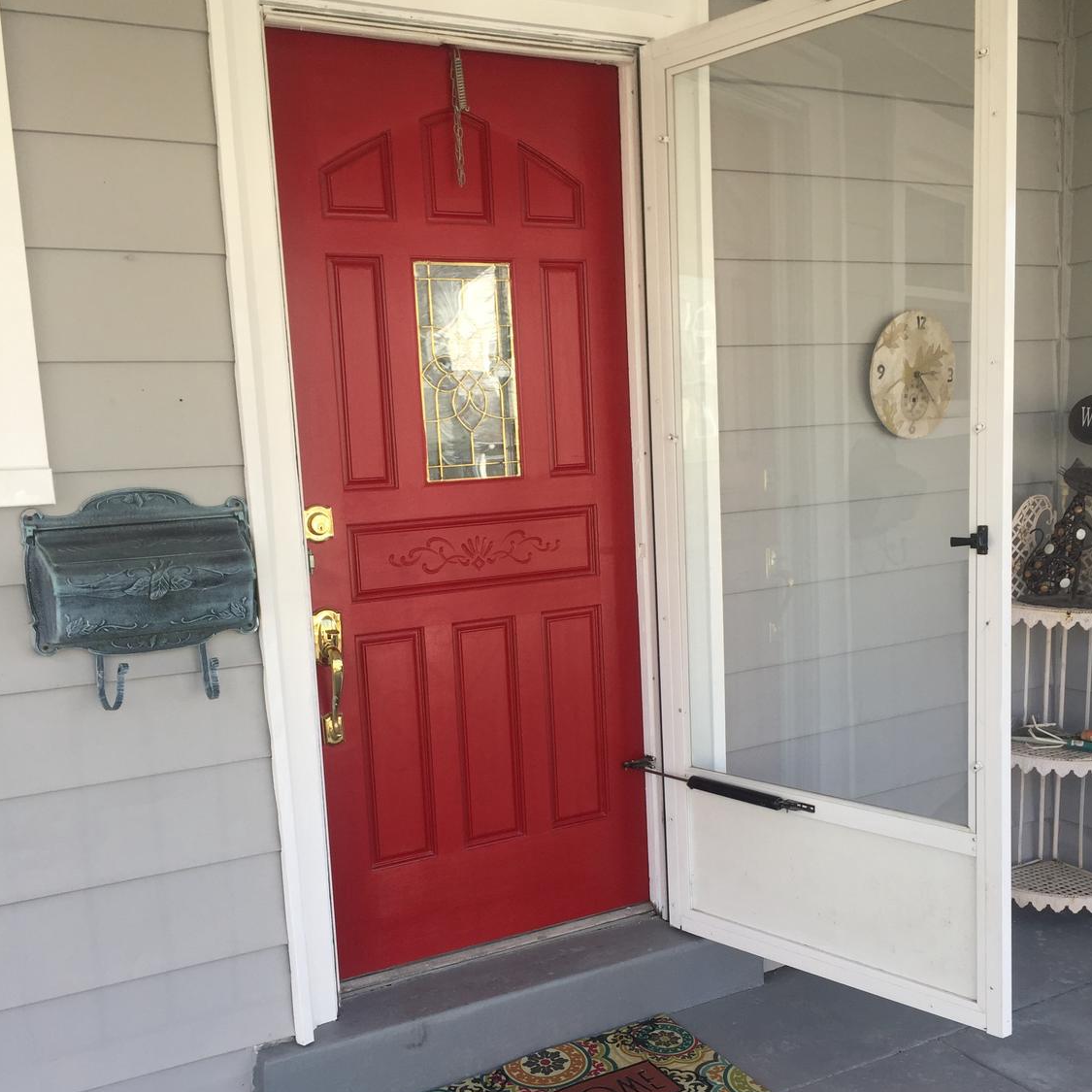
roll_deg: +3.8
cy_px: 635
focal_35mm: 35
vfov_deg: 47.0
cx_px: 539
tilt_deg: -8.6
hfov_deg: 47.2
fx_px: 1249
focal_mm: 4.15
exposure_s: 1/356
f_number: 2.2
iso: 32
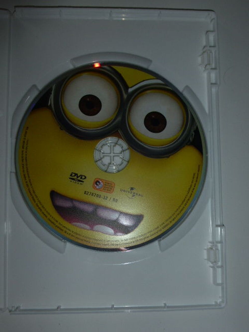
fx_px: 336
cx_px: 124
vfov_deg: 52.6
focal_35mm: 35
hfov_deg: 40.7
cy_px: 166
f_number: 3.7
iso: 100
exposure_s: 1/60
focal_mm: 6.1
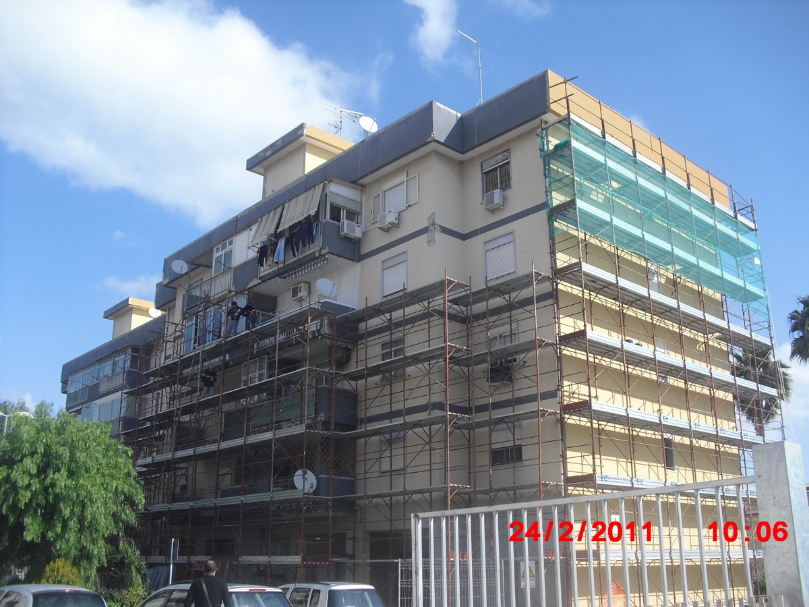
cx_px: 404
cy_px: 304
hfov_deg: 51.4
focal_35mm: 36
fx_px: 841
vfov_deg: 39.7
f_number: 7.8
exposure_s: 1/160
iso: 100
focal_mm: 6.3
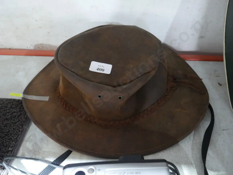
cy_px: 88
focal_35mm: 34
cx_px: 116
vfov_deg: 41.8
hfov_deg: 53.9
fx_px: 229
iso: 3200
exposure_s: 1/20
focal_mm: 17
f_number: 4
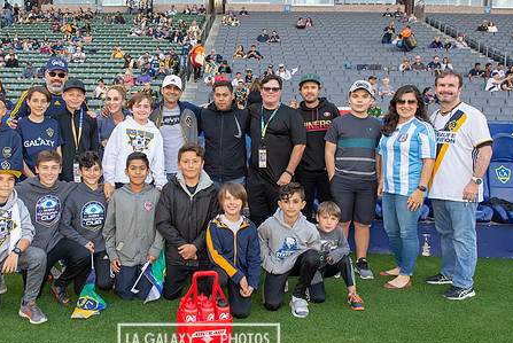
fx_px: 499
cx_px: 199
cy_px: 167
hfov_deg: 53.9
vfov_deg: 37.9
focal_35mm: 35
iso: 200
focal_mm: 27
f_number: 5.6
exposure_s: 1/125
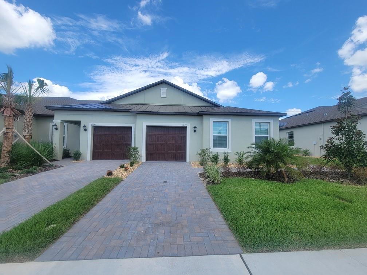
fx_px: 138
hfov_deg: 106.2
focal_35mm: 13
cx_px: 184
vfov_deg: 89.9
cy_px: 138
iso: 50
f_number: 2.2
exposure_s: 1/1024
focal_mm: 2.2
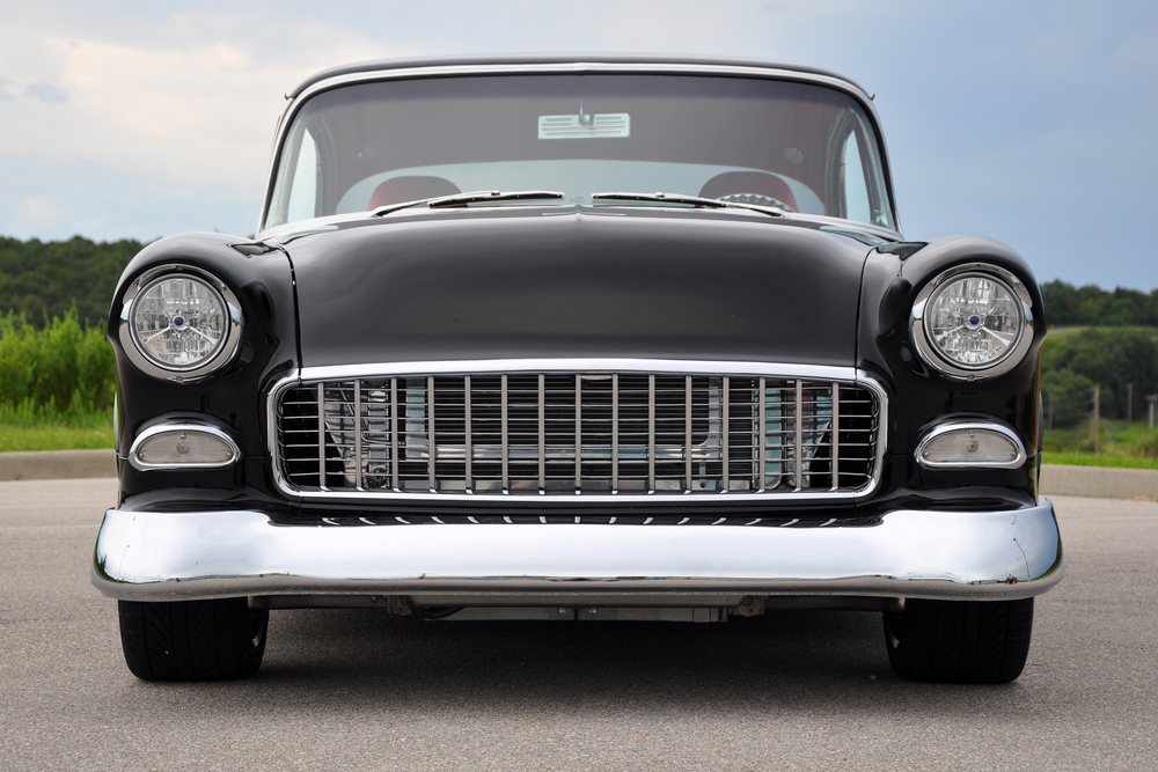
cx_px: 579
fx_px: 2799
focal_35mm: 87
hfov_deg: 23.4
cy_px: 386
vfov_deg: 15.7
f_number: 8
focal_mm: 58
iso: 200
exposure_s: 1/250
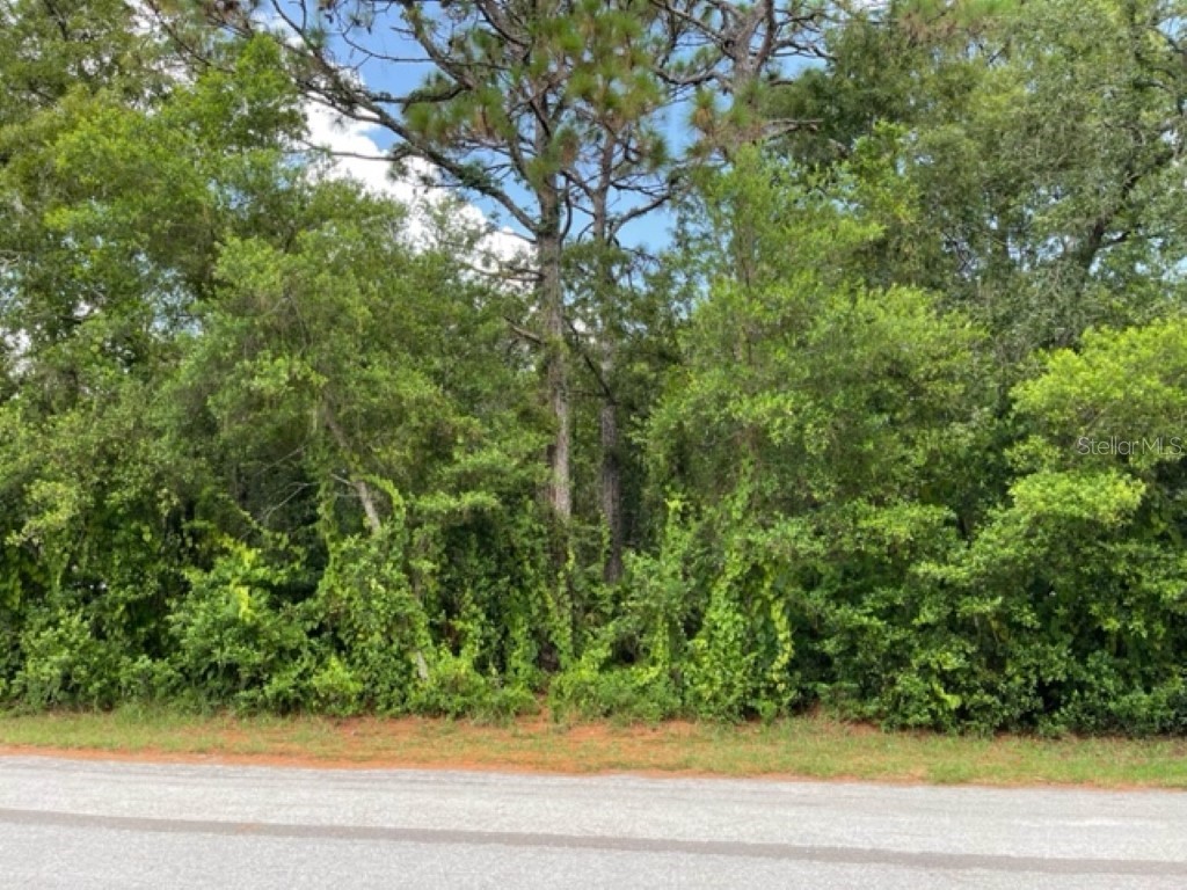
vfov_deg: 53.1
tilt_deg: +10.5
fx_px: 892
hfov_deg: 67.3
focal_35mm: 26
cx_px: 594
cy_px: 445
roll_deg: +0.8
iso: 32
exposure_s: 1/376
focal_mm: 5.1
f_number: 1.6
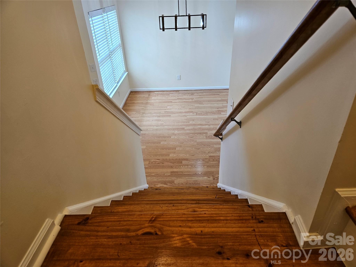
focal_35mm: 23
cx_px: 178
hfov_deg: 73.9
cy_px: 134
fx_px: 237
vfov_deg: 58.9
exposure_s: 1/120
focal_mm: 5.4
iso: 160
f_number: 1.8
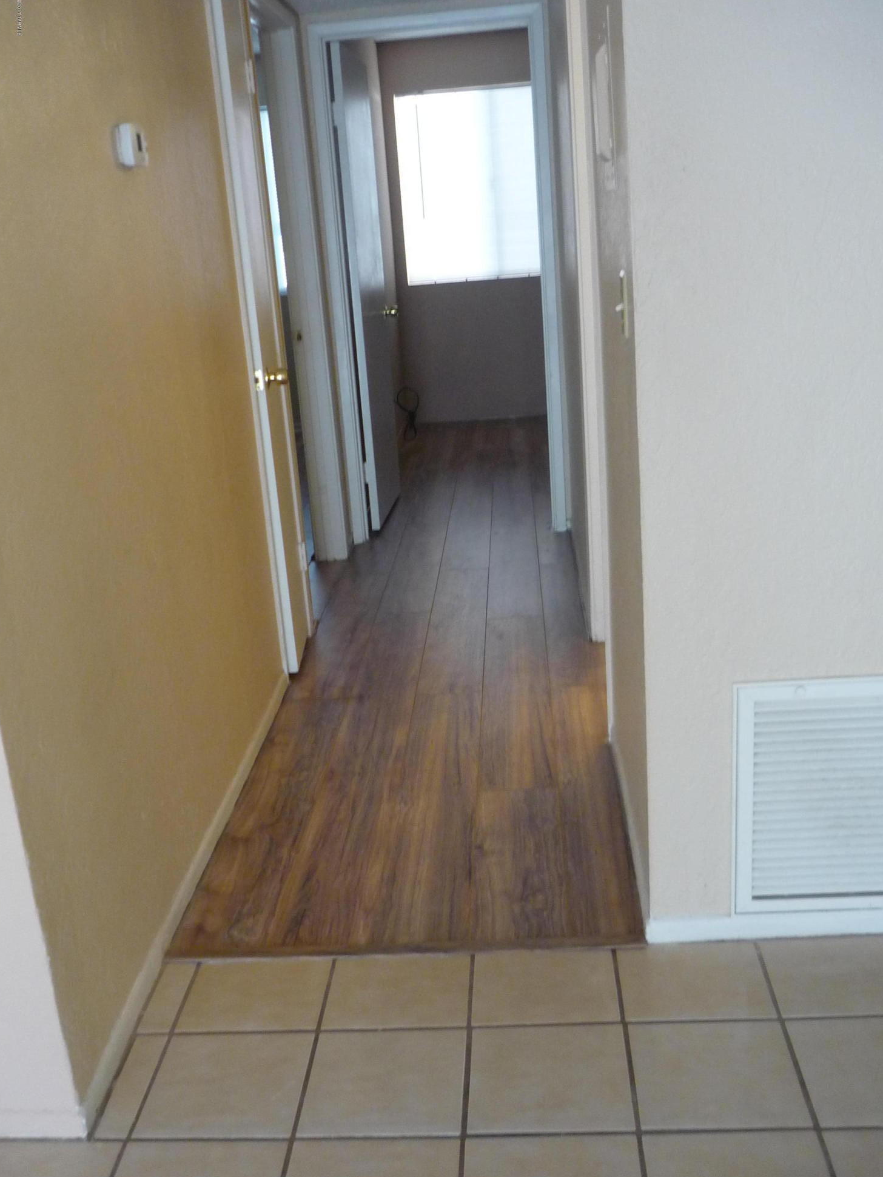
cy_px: 603
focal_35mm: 34
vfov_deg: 53.9
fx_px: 1156
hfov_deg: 41.8
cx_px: 446
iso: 250
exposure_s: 1/30
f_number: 2.8
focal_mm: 5.5
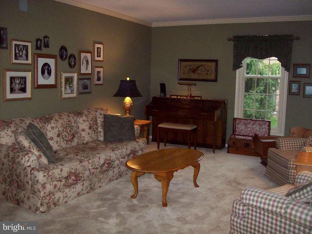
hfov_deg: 51.4
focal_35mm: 36
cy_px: 117
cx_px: 156
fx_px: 324
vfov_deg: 39.7
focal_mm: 6
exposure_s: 1/64
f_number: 2.7
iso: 140
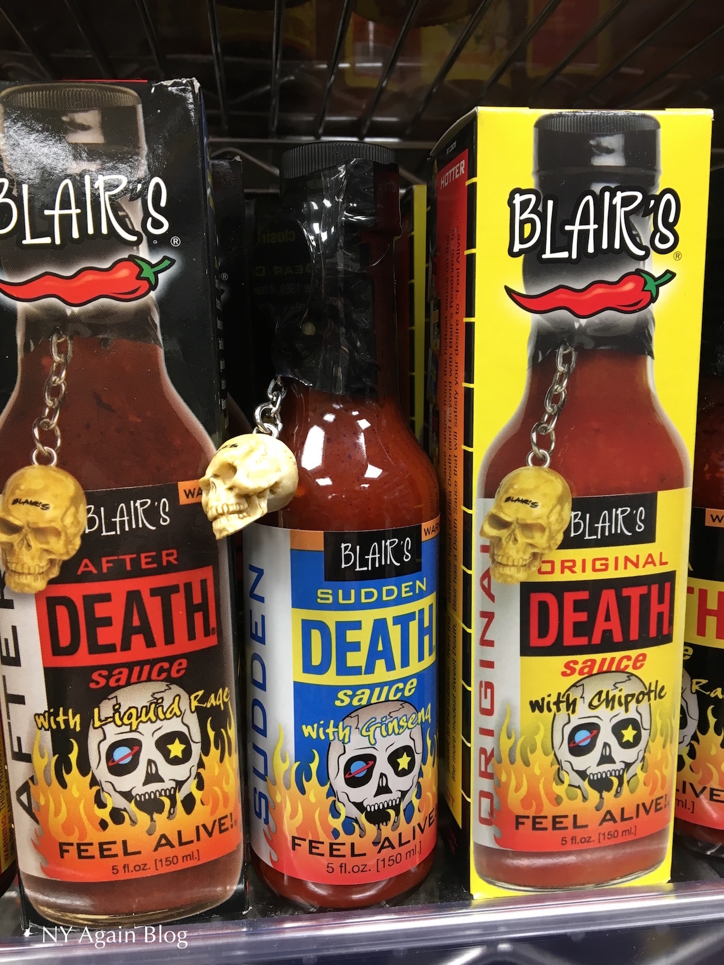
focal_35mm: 29
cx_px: 362
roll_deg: +0.7
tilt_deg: -7.7
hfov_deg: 48.2
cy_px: 482
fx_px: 809
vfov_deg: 61.7
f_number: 2.2
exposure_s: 1/30
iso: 50
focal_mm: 4.15
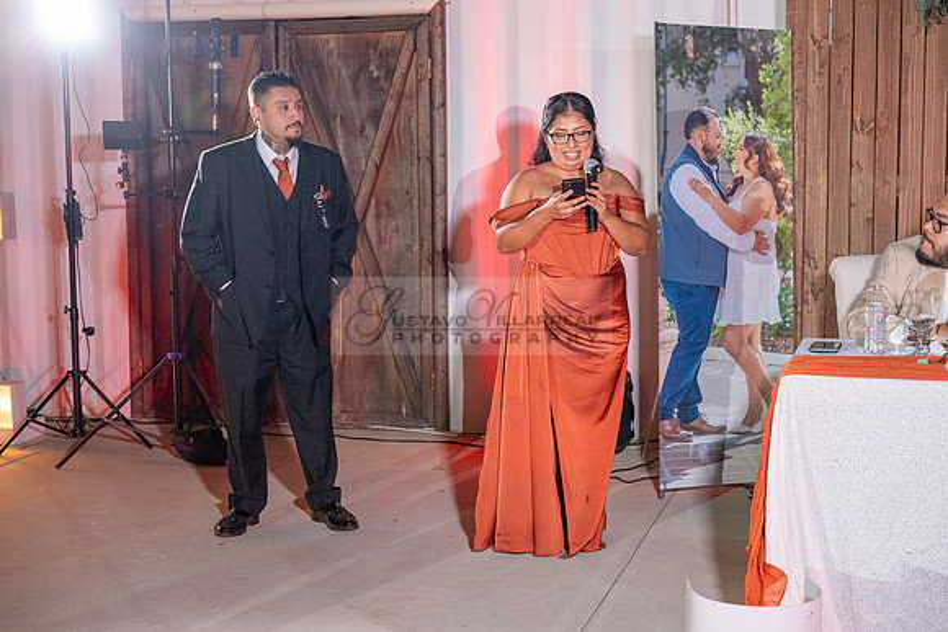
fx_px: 1475
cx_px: 474
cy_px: 316
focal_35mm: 56
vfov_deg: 24.2
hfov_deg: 35.6
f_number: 4
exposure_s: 1/160
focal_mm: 56
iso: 3200
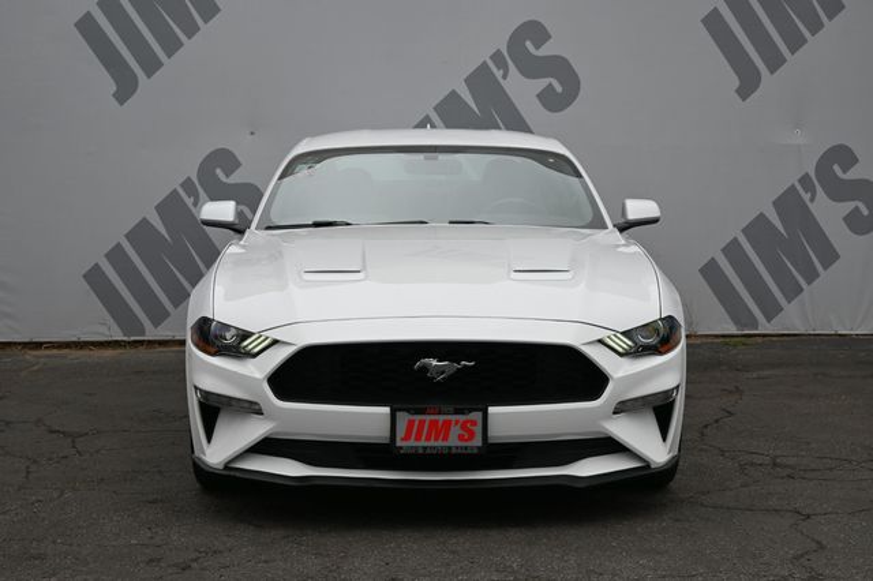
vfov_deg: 21.1
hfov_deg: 31.2
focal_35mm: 64
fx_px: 1563
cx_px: 436
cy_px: 290
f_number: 6.3
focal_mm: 43
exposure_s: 1/320
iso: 100
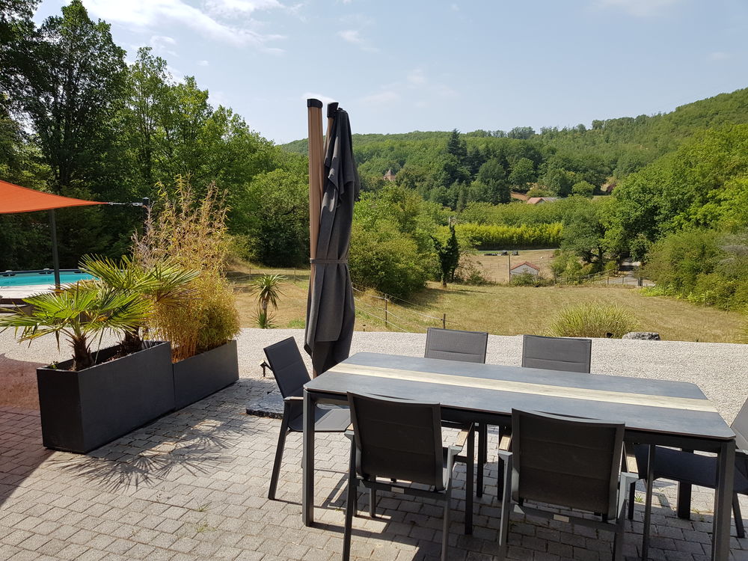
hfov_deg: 67.3
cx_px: 374
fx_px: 562
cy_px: 280
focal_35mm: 26
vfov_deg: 53.1
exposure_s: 1/2004
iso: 40
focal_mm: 4.2
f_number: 1.7
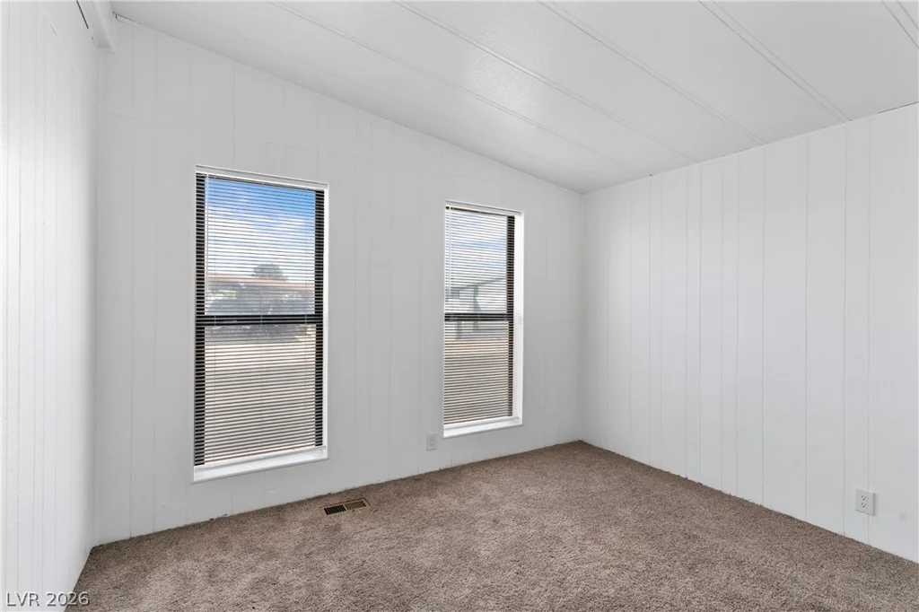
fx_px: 434
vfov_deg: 70.4
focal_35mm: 17
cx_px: 460
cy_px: 306
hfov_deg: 93.3
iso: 400
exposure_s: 1/800
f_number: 8
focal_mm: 17
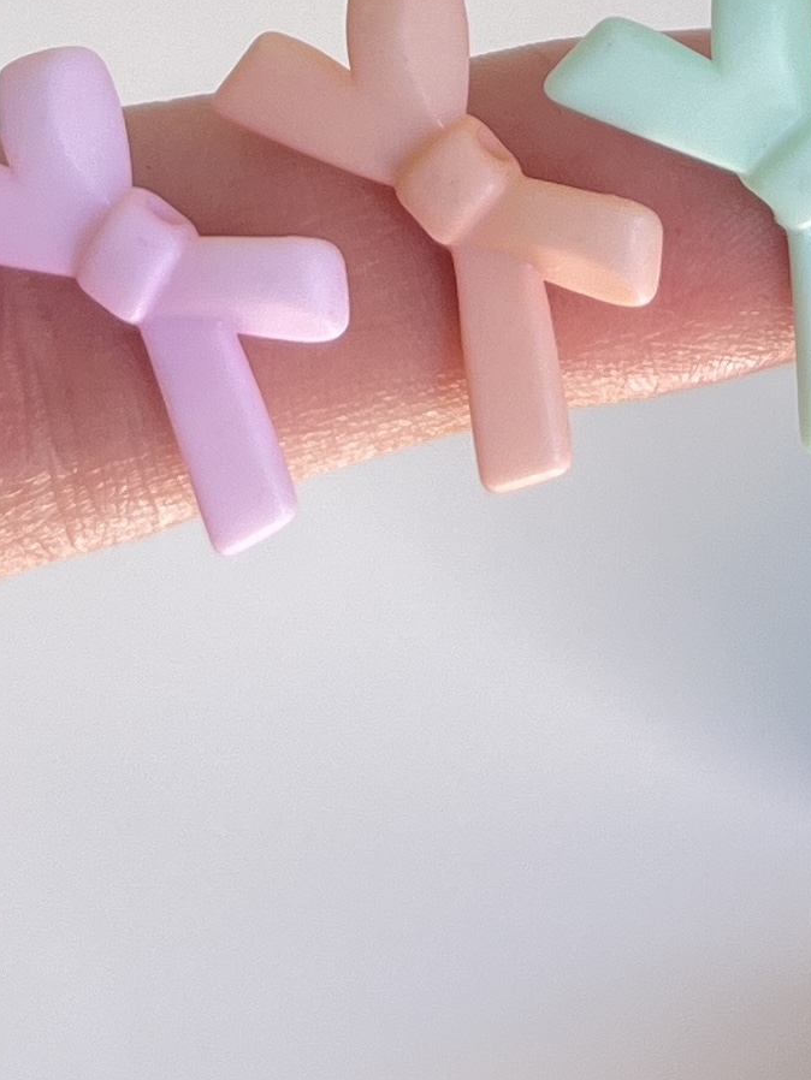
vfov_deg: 34.2
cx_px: 350
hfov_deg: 27.0
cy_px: 182
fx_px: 1686
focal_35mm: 54
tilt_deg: -45.0
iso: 50
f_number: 1.6
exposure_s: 1/121
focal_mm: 5.1
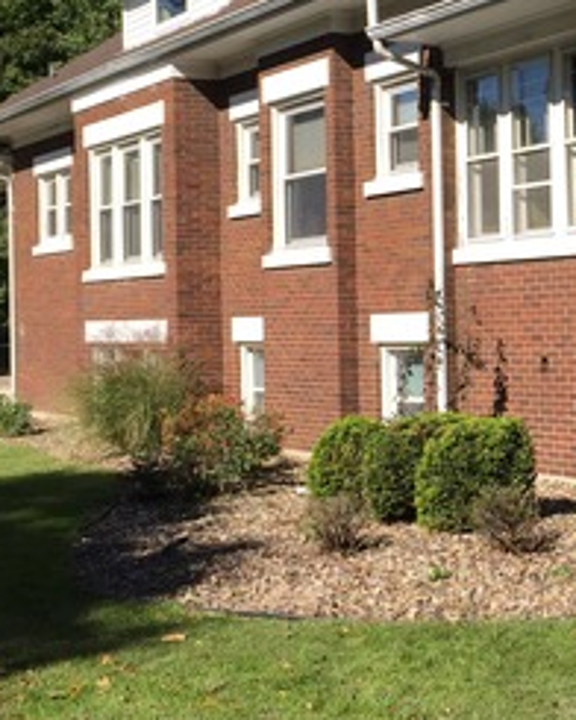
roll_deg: +0.6
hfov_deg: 19.9
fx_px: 1577
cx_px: 617
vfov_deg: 25.6
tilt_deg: +2.1
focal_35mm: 74
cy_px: 264
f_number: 2.2
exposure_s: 1/1582
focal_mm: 4.15
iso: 32
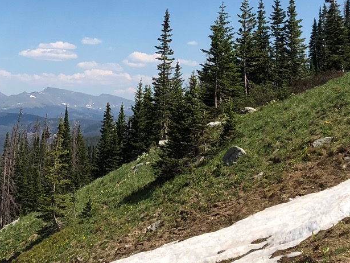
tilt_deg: +9.9
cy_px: -23
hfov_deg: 20.6
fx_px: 961
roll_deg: -0.2
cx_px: 129
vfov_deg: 15.2
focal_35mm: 95
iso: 20
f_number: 1.8
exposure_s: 1/2208
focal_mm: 3.99
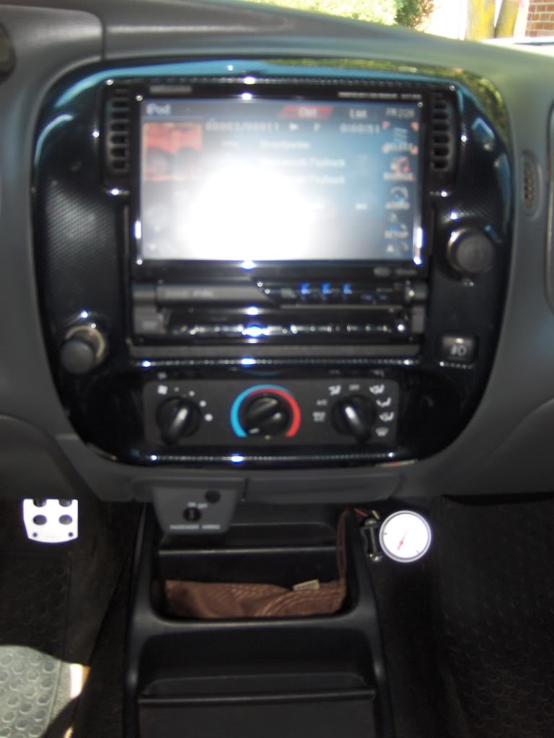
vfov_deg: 52.6
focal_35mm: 35
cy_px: 369
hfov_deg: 40.7
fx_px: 747
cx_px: 277
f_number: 2.8
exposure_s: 1/60
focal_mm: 7.5
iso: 100
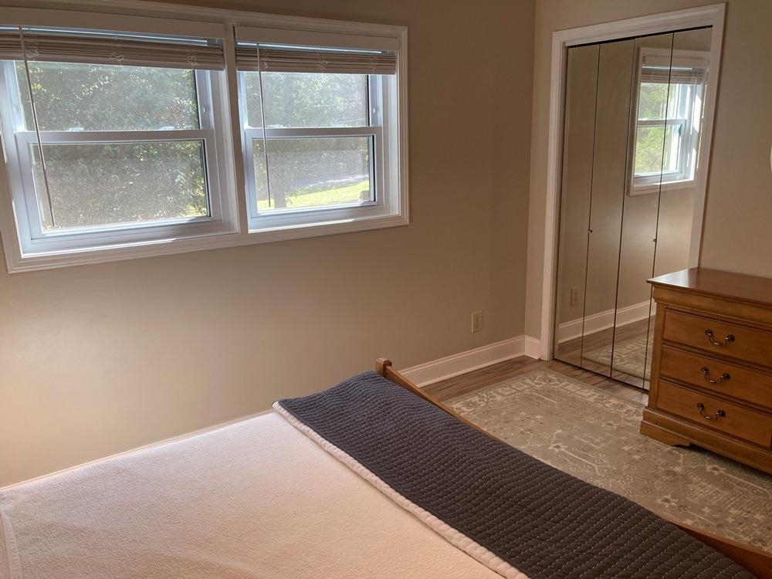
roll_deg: +1.6
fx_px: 624
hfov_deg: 63.4
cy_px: 290
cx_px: 386
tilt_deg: -13.8
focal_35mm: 28
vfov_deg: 49.7
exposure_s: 1/120
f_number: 1.8
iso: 80
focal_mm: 3.99
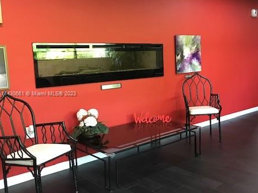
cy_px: 94
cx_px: 181
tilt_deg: -7.6
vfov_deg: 36.0
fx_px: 298
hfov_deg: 45.8
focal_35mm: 40
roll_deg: +1.1
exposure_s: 1/15
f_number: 1.8
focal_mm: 3.99
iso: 100
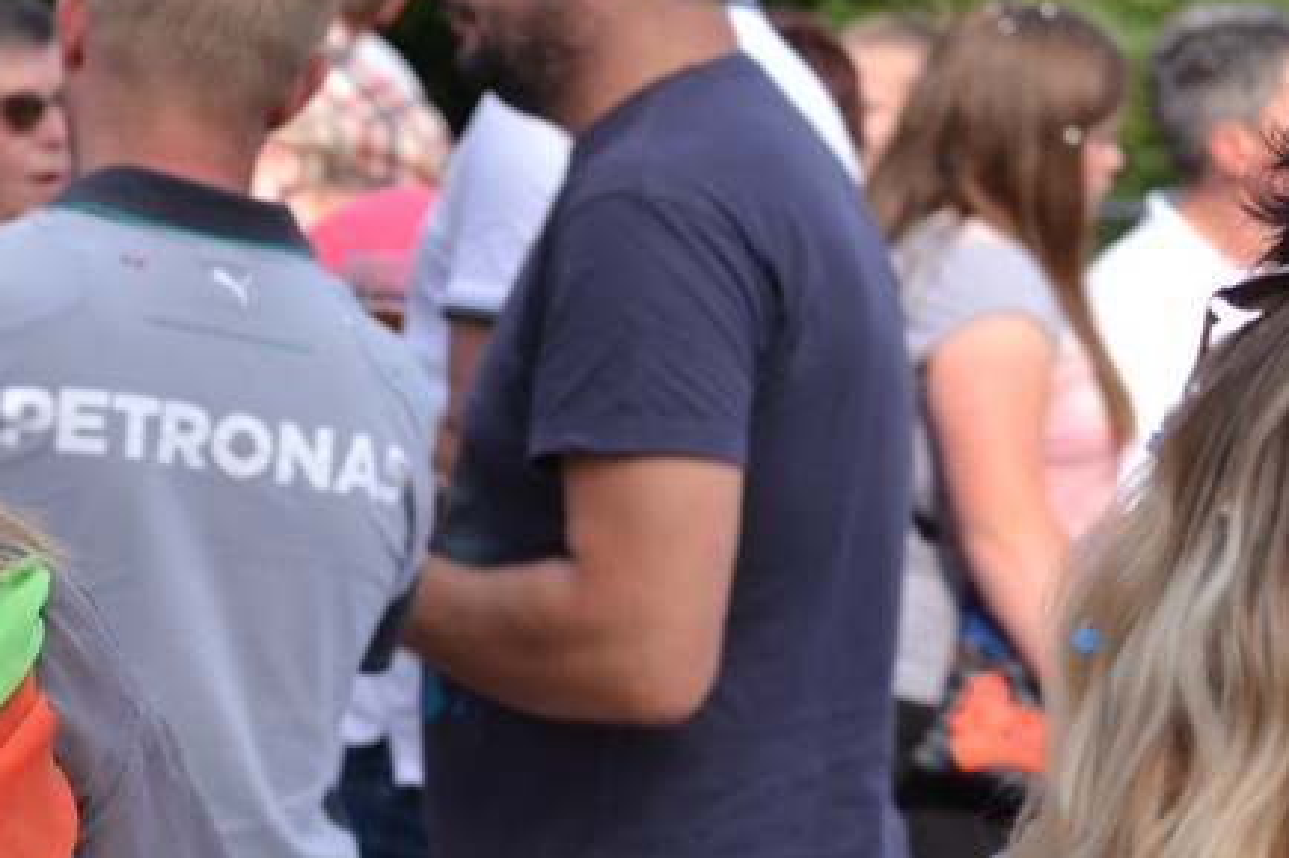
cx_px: -166
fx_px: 6335
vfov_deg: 7.8
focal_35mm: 177
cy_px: 408
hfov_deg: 11.4
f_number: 5
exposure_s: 1/200
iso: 100
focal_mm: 50
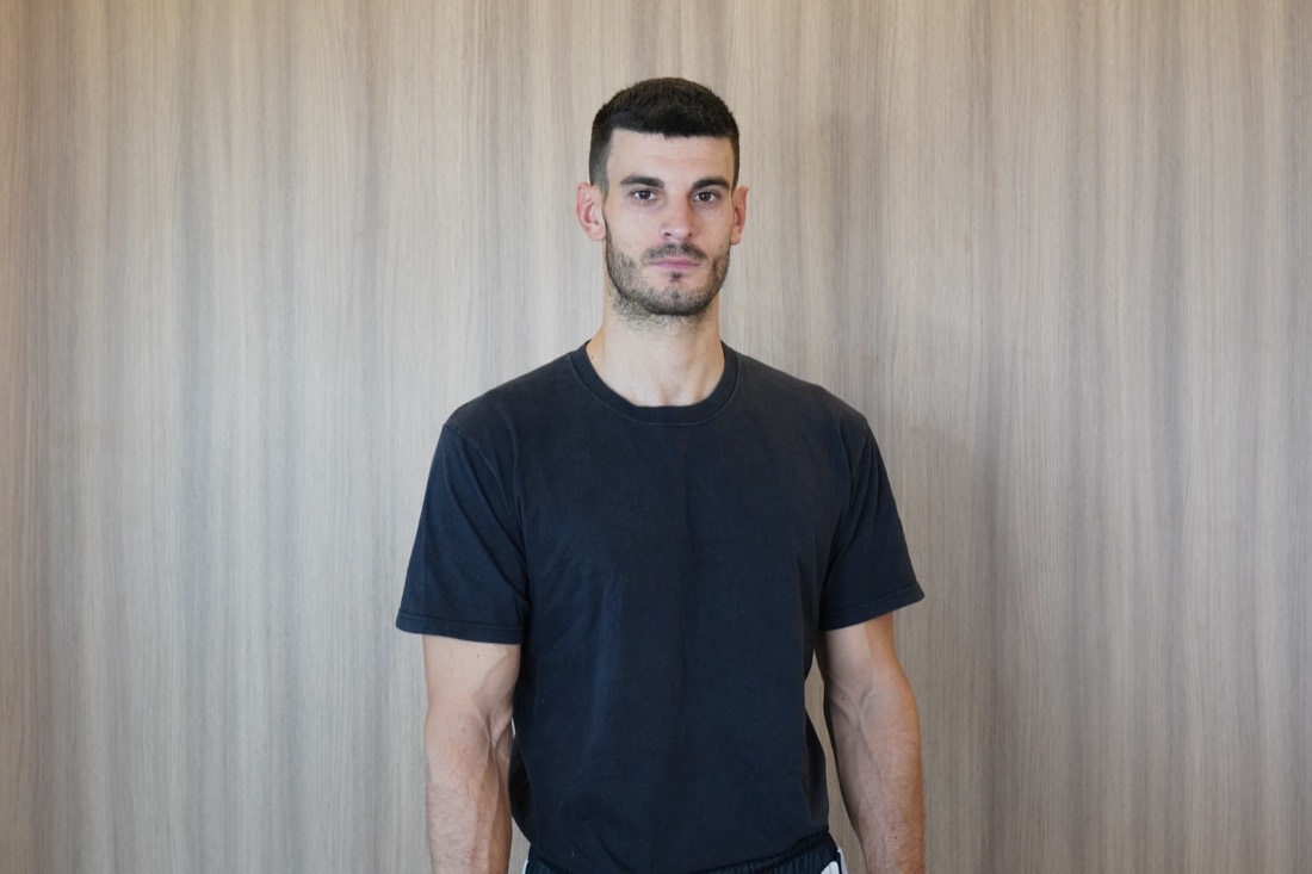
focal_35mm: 52
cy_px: 437
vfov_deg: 25.7
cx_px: 656
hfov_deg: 37.9
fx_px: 1913
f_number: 4
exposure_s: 1/160
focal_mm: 35
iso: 1250
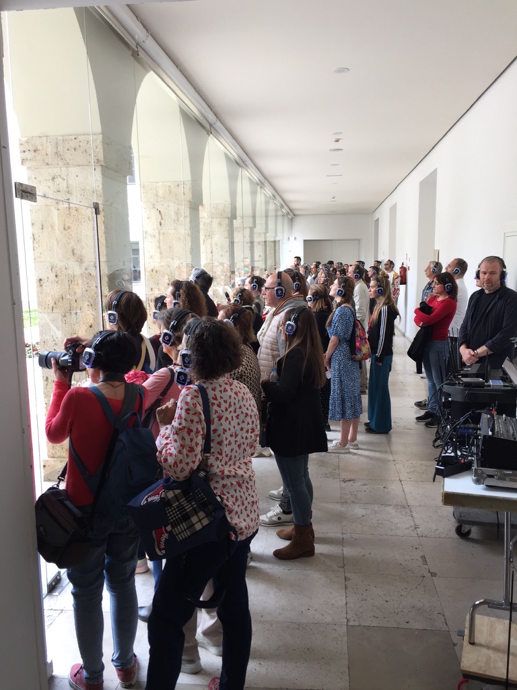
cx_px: 258
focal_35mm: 29
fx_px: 577
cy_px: 345
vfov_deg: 61.7
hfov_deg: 48.2
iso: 40
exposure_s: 1/50
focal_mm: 4.15
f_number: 2.2
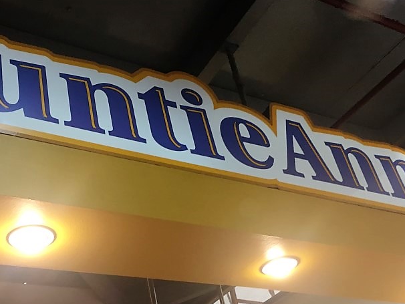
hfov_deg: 38.5
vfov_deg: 29.3
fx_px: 574
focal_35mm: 49
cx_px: 139
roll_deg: +9.7
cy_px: 222
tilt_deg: +31.0
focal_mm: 4.15
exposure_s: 1/33
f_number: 2.2
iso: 50
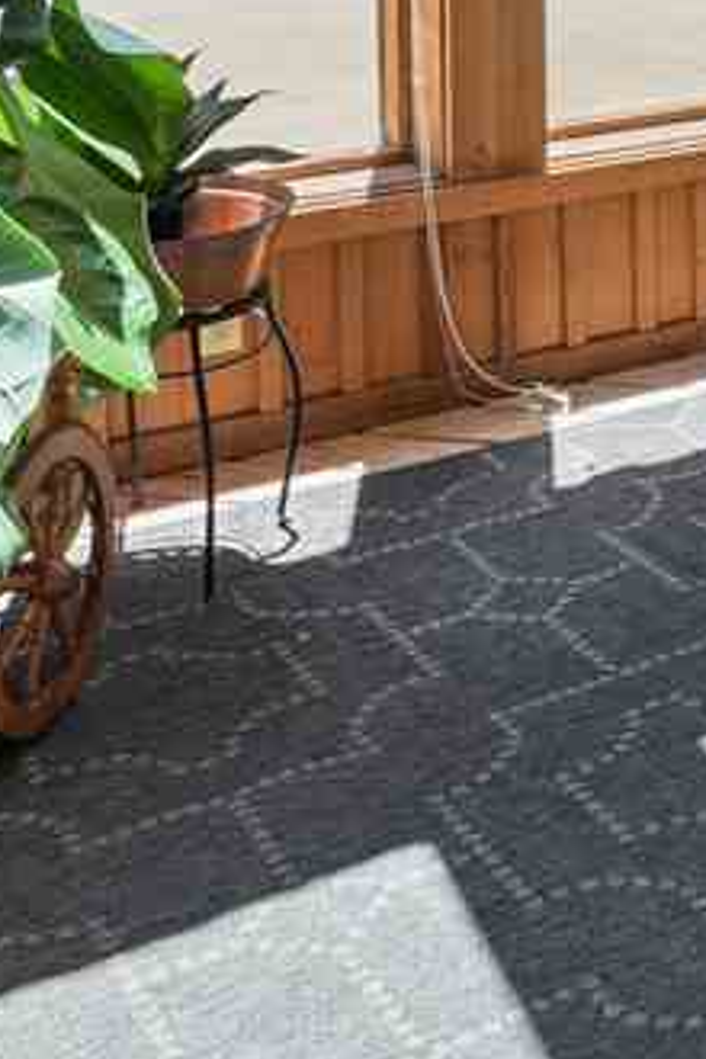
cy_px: -262
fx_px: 1941
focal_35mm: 66
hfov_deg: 19.8
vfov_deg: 26.6
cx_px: 748
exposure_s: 1/160
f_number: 9
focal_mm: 17
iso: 400
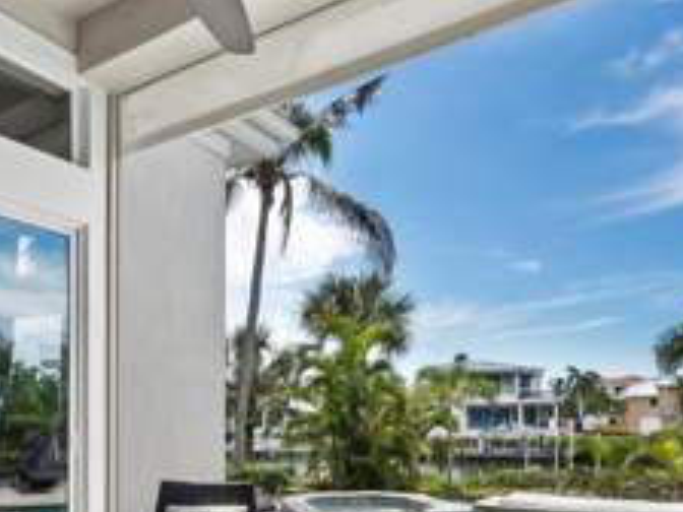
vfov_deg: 44.8
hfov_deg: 59.6
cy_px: 399
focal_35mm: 30
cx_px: 284
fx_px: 592
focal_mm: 7
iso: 400
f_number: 10
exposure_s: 1/160
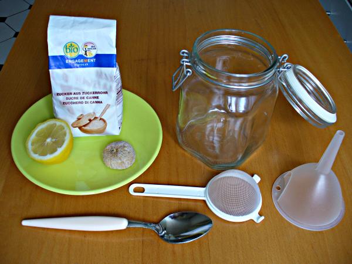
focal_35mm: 37
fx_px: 376
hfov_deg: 50.1
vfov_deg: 38.7
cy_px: 132
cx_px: 176
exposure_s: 1/30
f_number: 2.8
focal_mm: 6.1
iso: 100
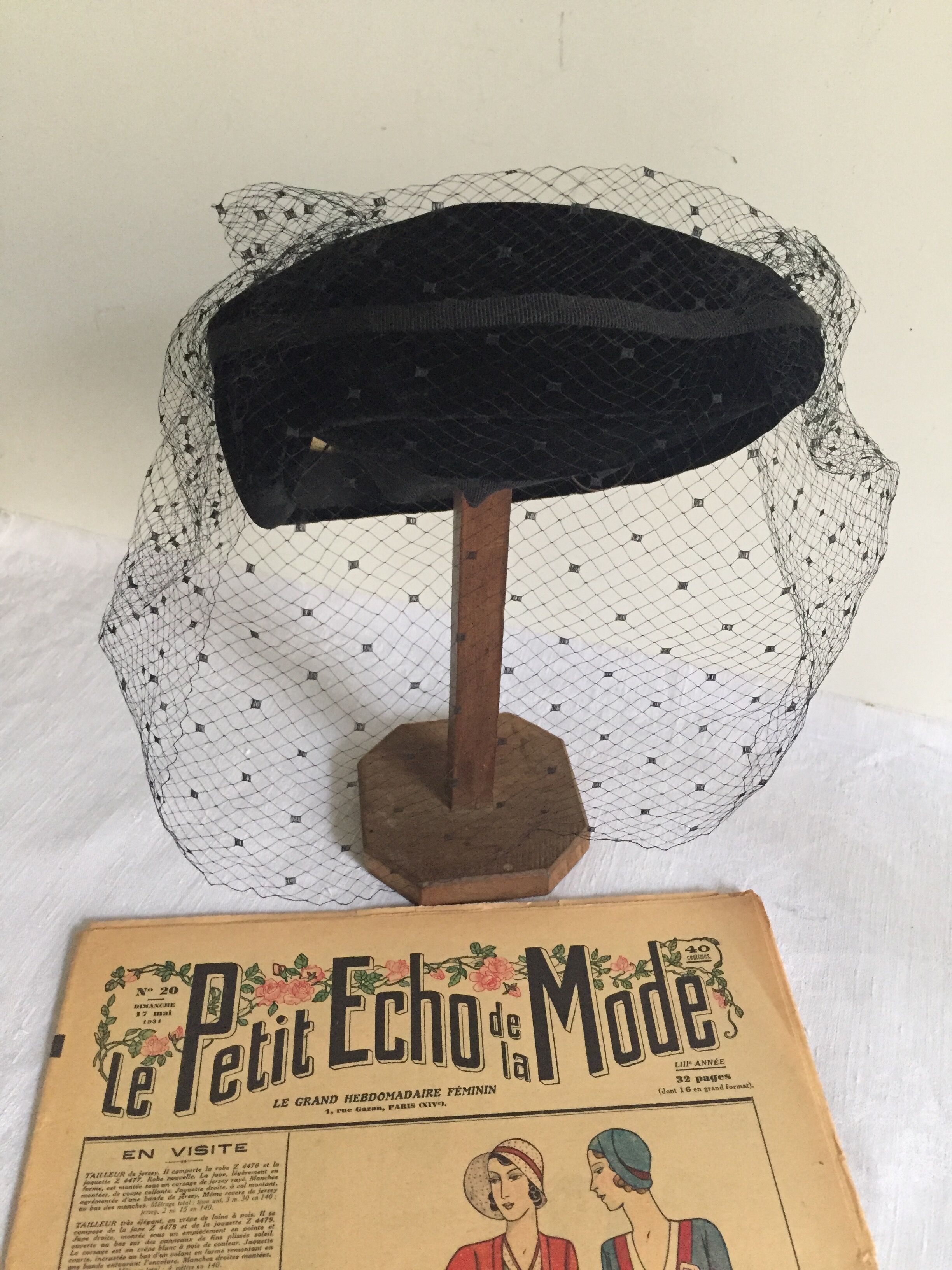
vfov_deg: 61.7
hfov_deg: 48.2
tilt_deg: -39.5
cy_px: 635
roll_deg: -1.2
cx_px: 476
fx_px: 1063
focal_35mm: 29
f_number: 2.2
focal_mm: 4.15
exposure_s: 1/25
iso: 250
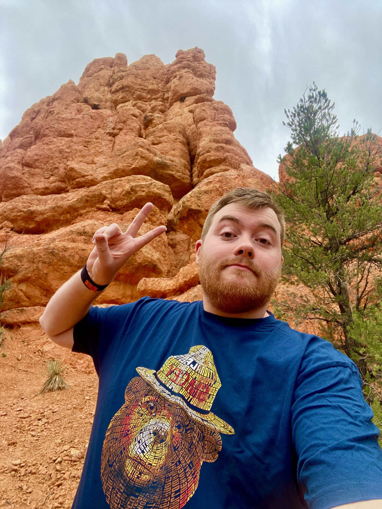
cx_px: 191
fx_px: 338
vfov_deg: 73.9
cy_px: 254
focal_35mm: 23
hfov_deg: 58.9
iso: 25
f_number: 2.2
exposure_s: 1/122
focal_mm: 2.71
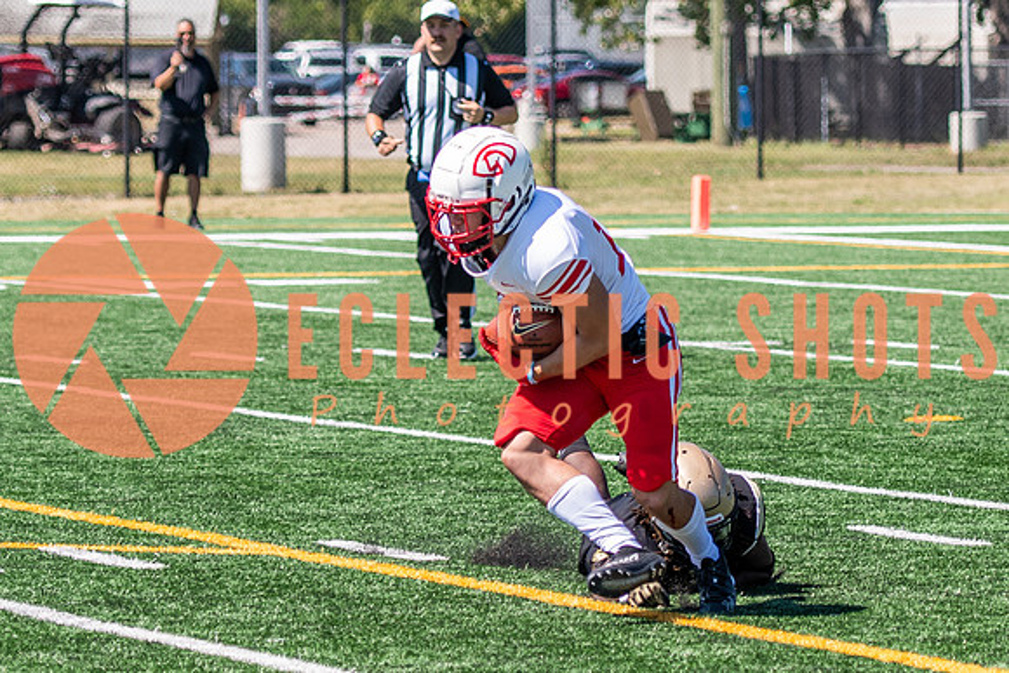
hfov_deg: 7.1
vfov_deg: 4.7
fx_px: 8137
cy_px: 240
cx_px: 504
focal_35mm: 290
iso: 160
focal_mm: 90
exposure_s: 1/2000
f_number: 2.8
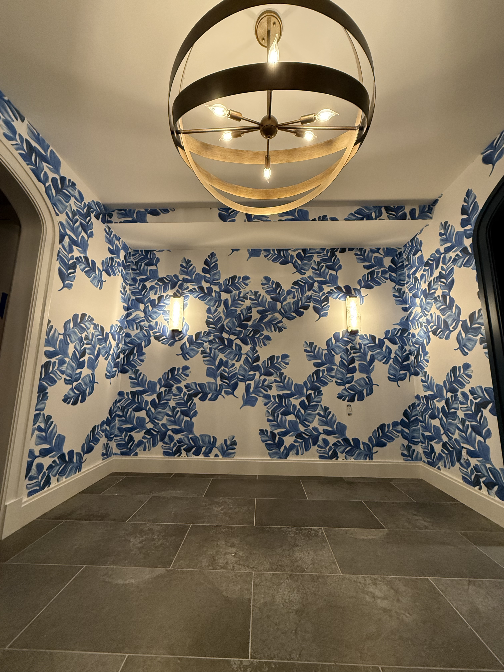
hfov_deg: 85.7
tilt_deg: +10.3
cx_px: 252
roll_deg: -1.4
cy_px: 336
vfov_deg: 102.1
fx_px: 272
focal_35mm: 14
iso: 640
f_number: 2.2
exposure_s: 1/120
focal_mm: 2.22
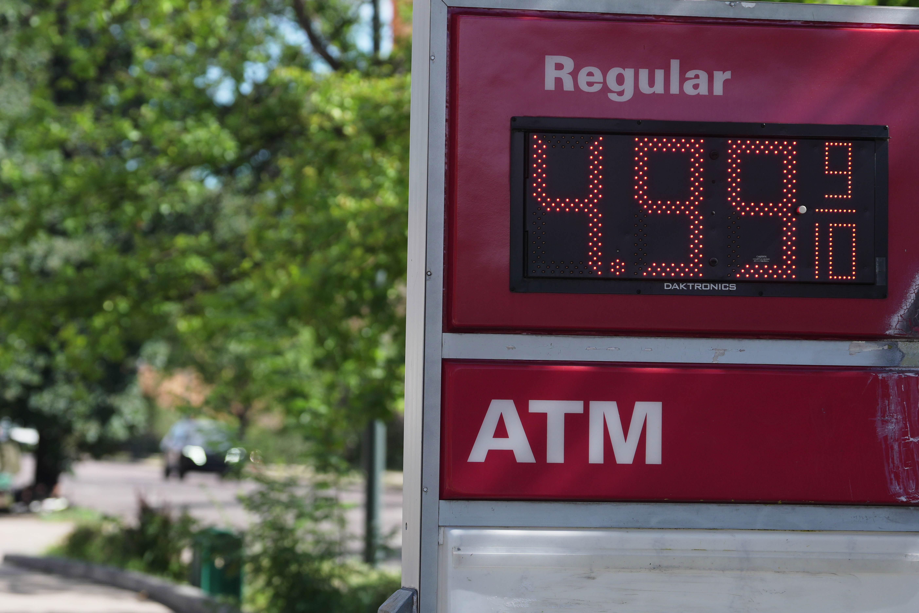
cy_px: 306
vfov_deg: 9.7
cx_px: 460
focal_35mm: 142
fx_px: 3625
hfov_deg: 14.4
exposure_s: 1/1600
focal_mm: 95
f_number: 3.2
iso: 200
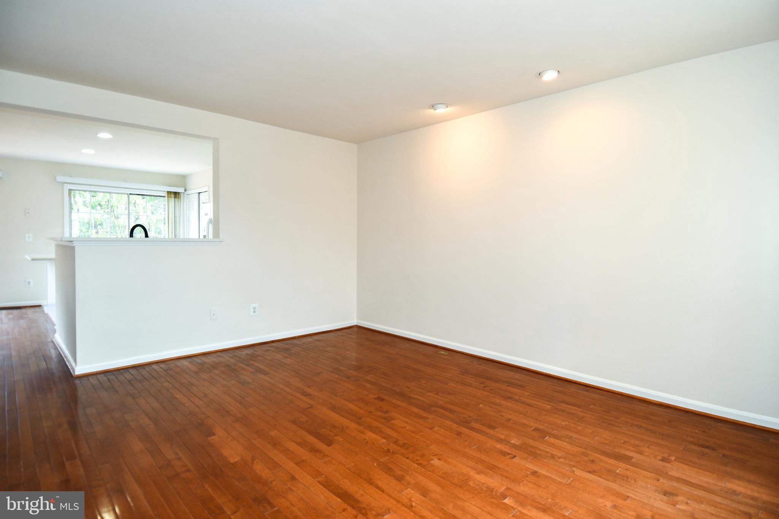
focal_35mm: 18
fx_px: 389
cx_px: 390
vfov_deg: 67.4
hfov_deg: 90.0
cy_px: 260
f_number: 4
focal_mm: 12
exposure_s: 1/60
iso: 200
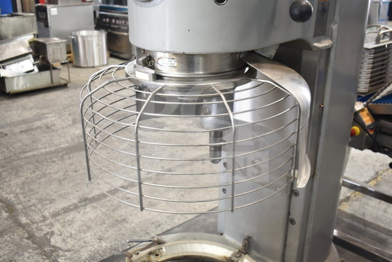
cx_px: 196
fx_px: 392
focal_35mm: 36
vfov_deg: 36.9
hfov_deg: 53.1
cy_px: 131
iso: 400
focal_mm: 24
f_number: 4
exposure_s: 1/40
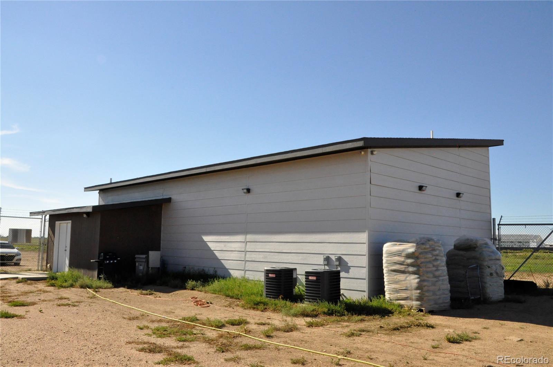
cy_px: 184
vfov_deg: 41.6
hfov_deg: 59.6
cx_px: 276
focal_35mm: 32
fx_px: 483
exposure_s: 1/1000
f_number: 16
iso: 2000
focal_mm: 21
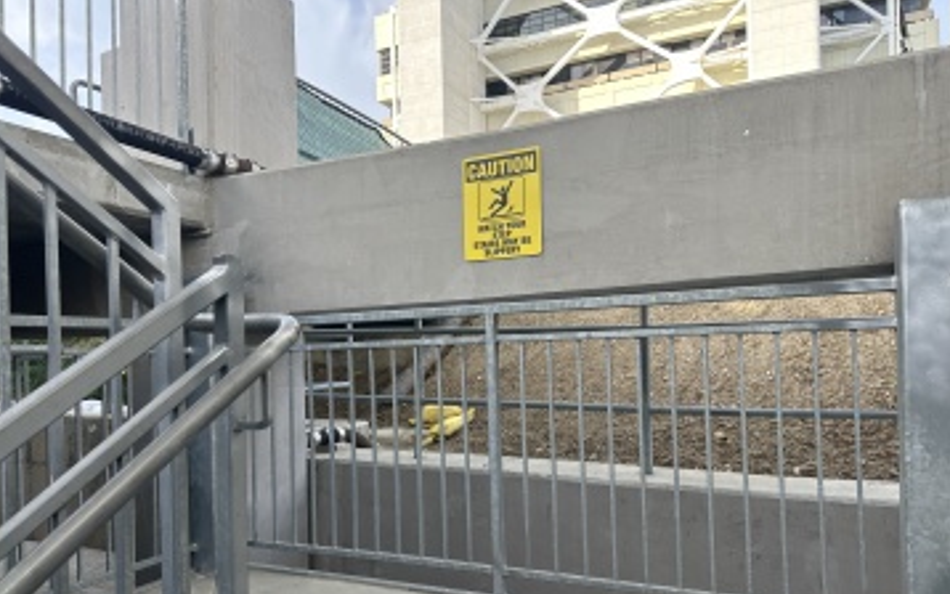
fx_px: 673
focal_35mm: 26
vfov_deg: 47.4
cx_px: 470
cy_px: 353
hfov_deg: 70.4
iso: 80
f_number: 1.78
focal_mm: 6.86
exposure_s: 1/654
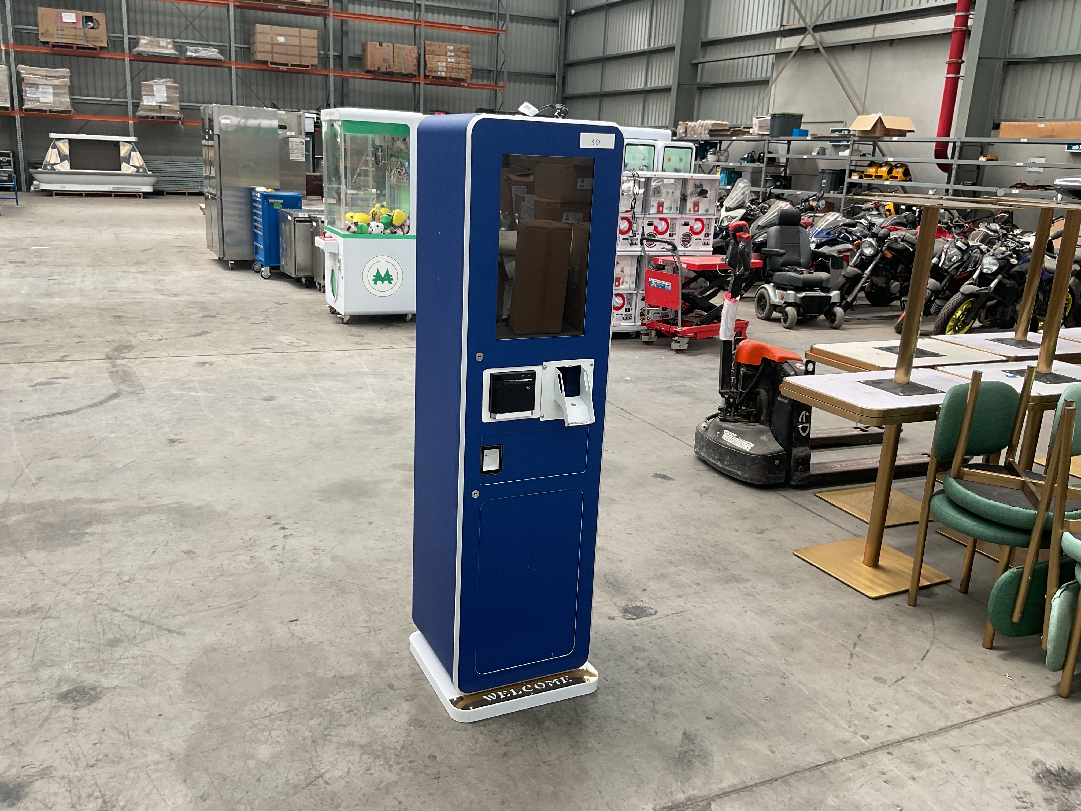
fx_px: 906
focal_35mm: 29
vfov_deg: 48.2
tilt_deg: -16.3
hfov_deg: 61.7
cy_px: 406
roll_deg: -2.7
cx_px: 540
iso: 20
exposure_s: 1/120
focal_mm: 3
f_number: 1.8
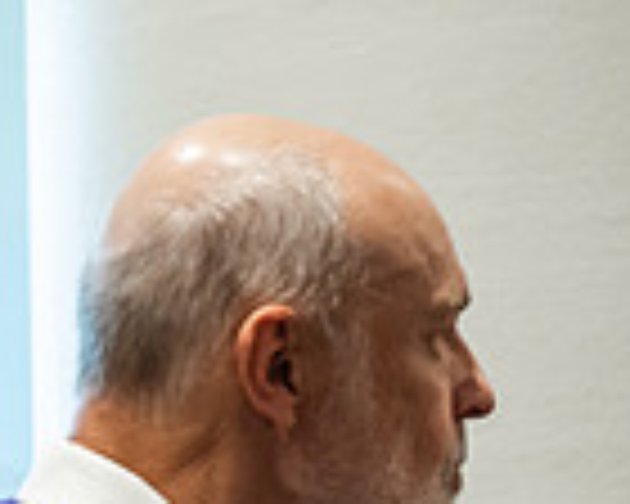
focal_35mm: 429
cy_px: 718
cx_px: 986
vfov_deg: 3.6
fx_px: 7999
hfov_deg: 4.5
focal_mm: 110
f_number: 3.2
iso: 2500
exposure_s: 1/200
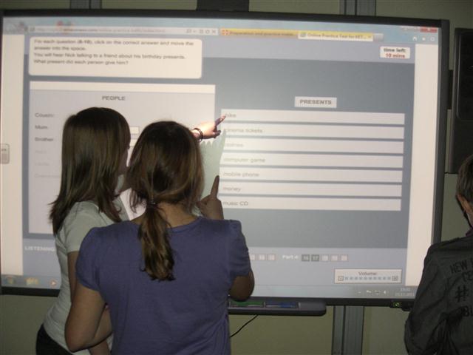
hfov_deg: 49.0
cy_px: 178
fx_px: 519
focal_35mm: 38
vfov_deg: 37.7
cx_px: 236
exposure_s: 1/100
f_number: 3.1
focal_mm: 6.3
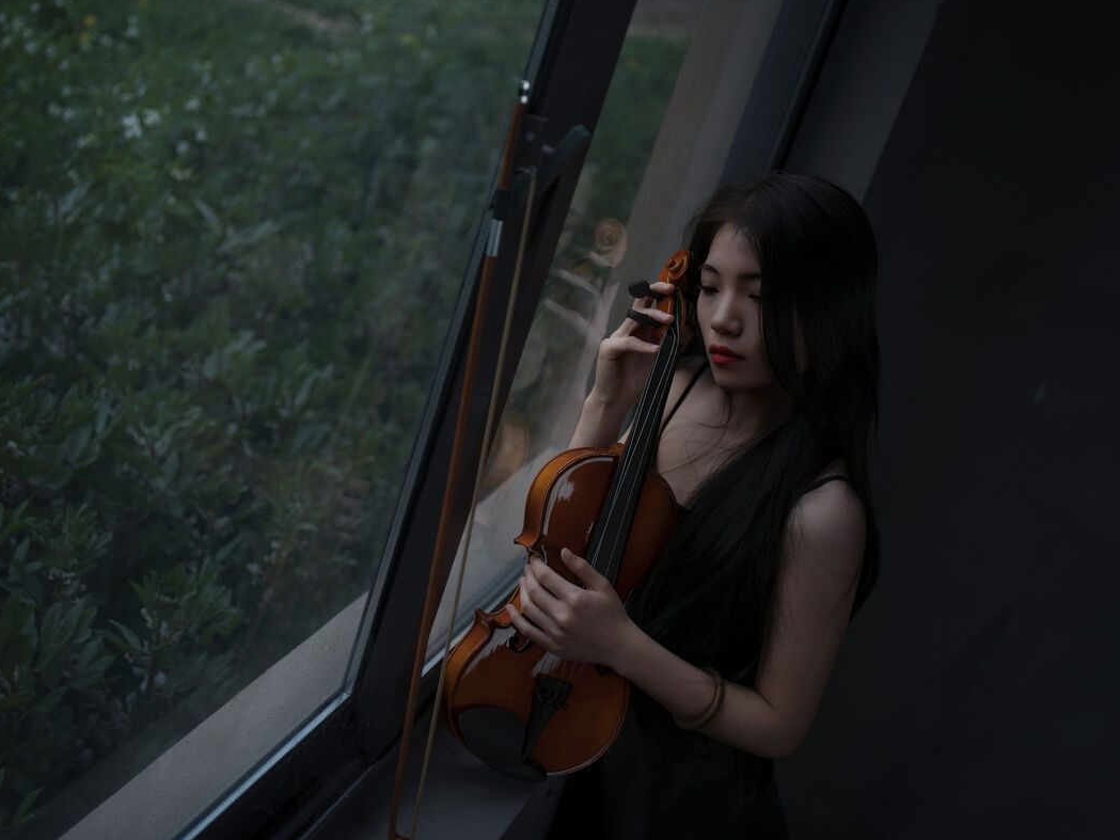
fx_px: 1424
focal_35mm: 44
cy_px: 422
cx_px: 523
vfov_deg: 32.9
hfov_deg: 42.9
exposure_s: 1/100
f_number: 2.5
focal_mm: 40
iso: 125
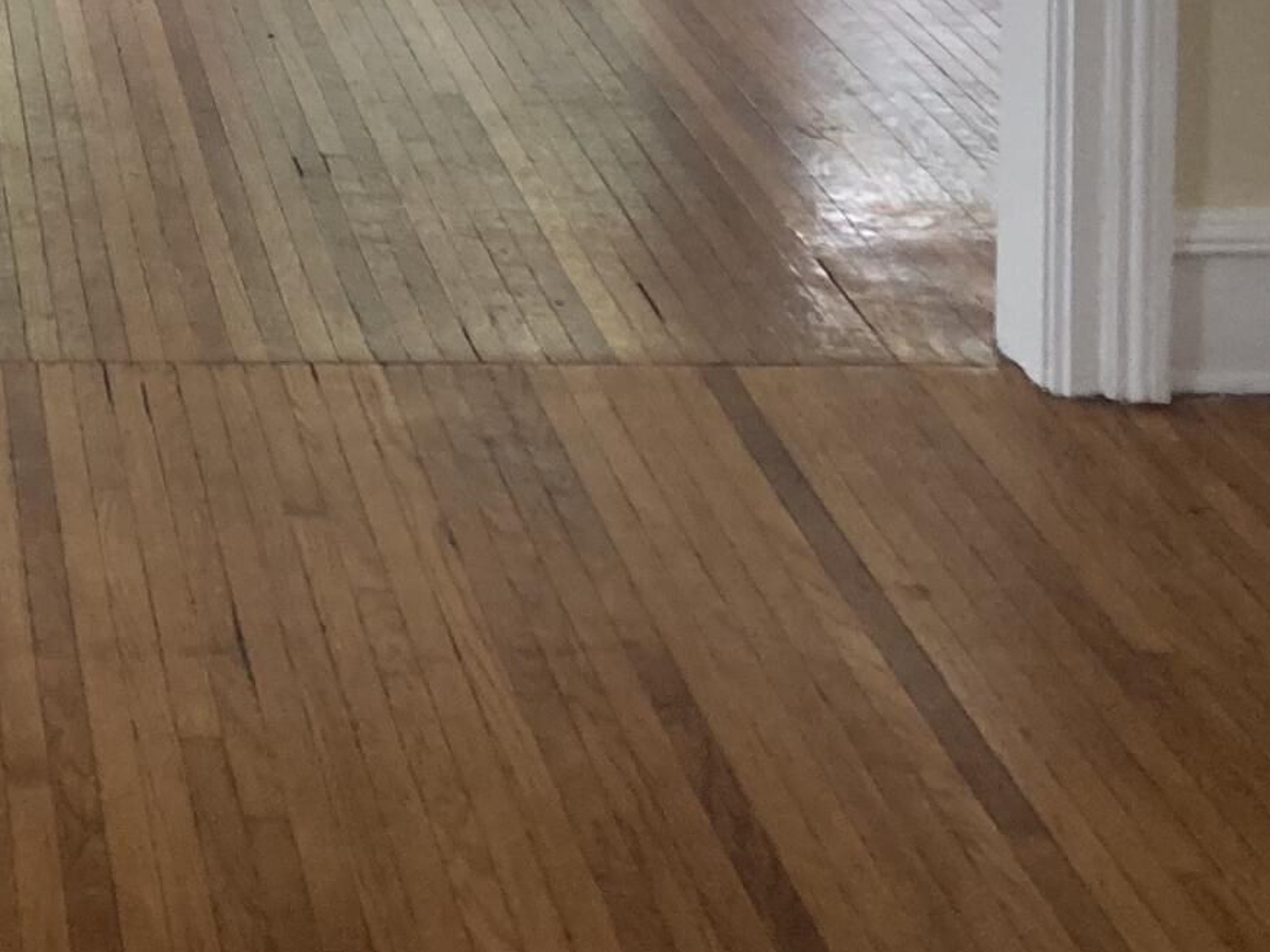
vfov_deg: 14.2
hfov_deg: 19.2
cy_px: -575
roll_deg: +1.5
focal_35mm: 96
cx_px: -273
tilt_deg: -5.6
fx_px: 3522
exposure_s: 1/80
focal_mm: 3.99
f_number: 1.8
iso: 80
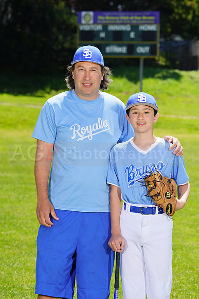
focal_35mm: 164
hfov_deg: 8.4
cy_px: 150
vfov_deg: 12.5
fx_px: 1359
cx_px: 100
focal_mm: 164
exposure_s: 1/250
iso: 100
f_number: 8
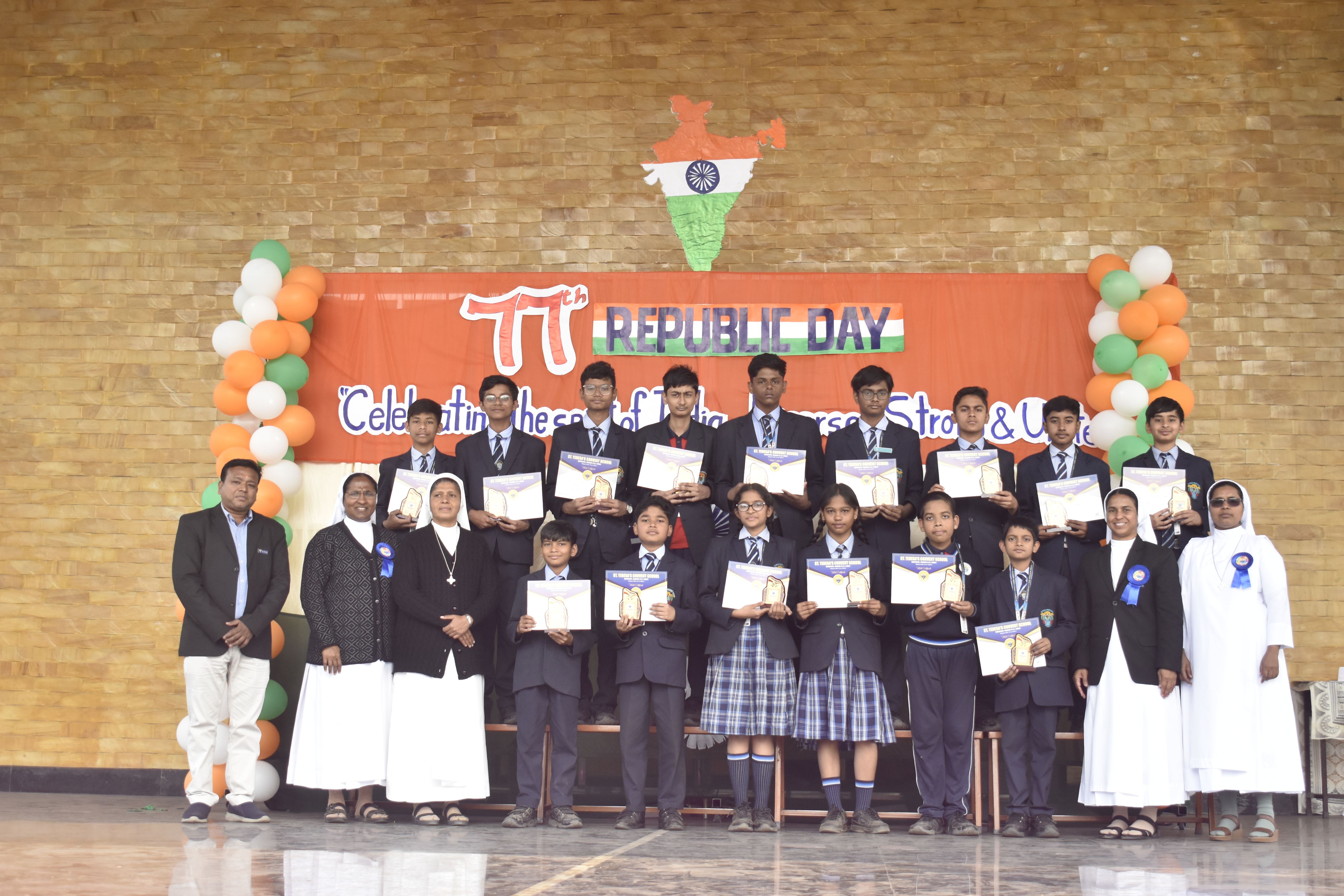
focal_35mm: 53
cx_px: 682
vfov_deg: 25.5
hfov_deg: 37.5
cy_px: 433
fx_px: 1978
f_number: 4.5
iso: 800
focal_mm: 34
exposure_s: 1/640
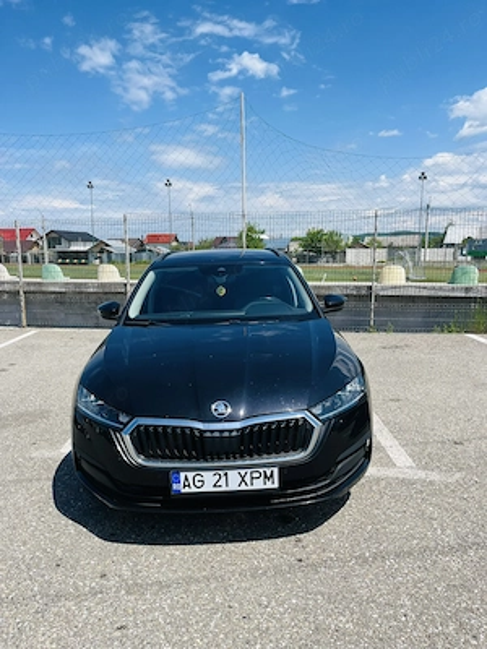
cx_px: 244
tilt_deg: -8.0
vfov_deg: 67.3
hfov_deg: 53.1
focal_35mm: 26
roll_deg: +0.5
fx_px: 488
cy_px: 324
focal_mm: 5.1
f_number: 1.6
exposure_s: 1/3745
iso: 50
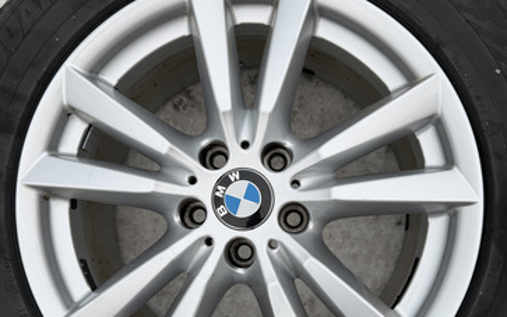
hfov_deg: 55.3
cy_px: 211
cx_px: 254
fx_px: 484
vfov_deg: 35.9
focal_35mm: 35
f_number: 1.78
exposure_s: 1/327
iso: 80
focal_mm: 6.76
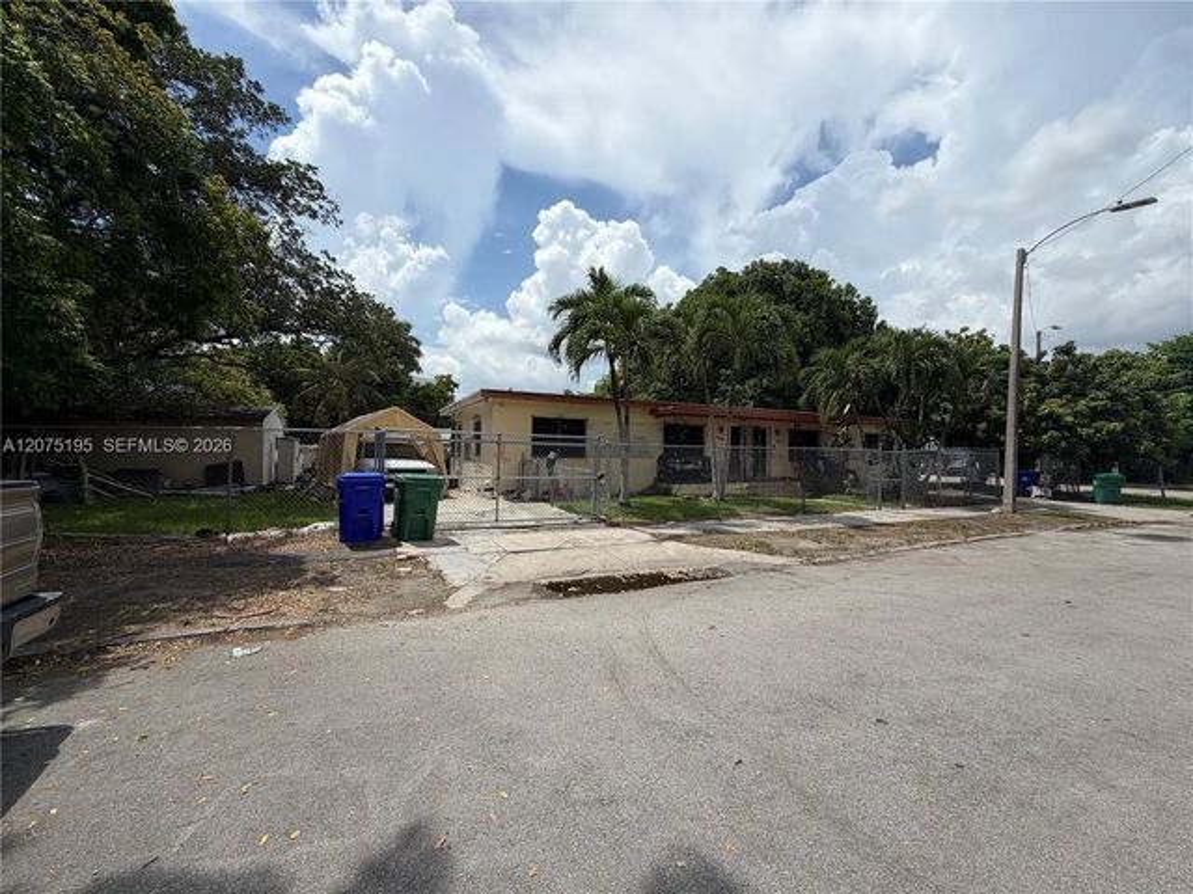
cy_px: 447
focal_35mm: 14
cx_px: 596
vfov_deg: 85.7
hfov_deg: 102.1
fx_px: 482
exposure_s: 1/1464
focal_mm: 2.22
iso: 20
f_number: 2.2
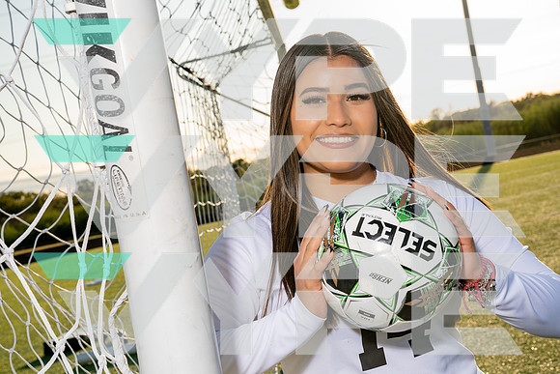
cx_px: 280
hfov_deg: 31.8
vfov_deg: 21.5
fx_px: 983
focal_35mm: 63
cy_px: 187
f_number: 10
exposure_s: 1/200
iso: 200
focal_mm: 61
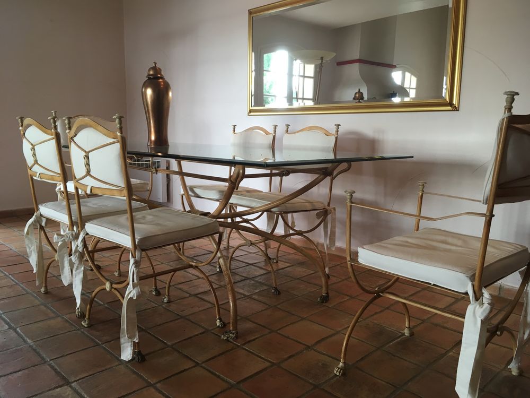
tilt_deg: -9.2
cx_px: 265
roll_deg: -0.8
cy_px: 199
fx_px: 444
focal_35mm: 29
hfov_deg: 61.7
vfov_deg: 48.2
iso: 80
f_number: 2.2
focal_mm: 4.15
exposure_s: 1/33
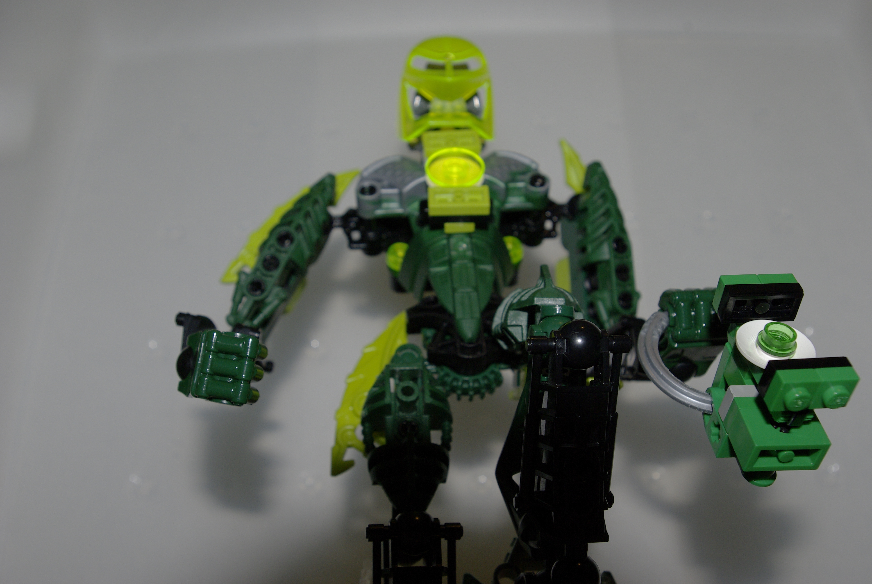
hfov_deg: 46.3
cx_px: 436
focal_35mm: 42
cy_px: 292
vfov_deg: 32.0
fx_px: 1019
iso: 400
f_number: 8
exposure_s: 1/45
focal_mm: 28
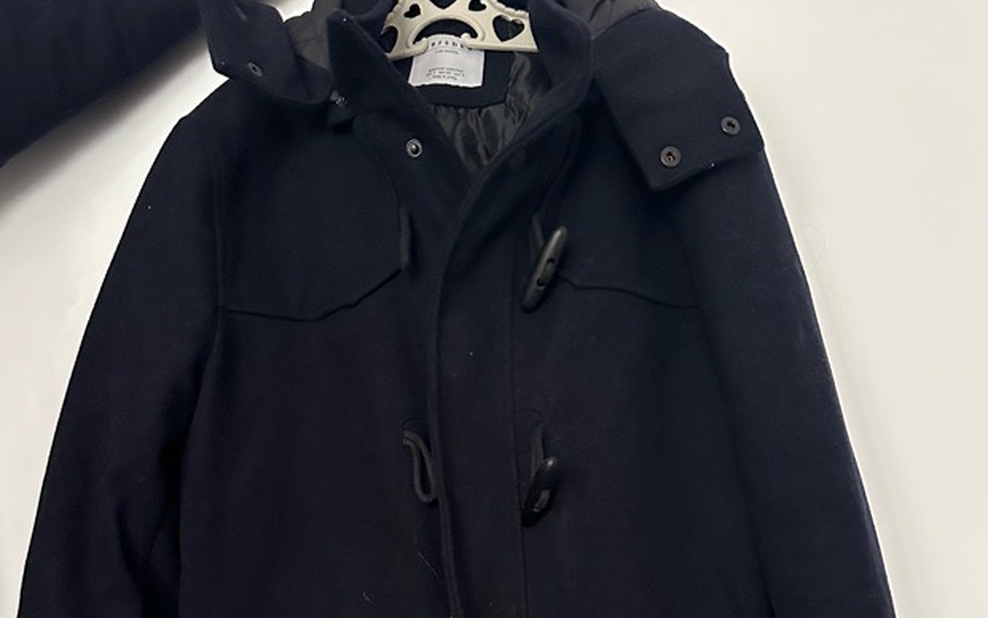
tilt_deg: +1.6
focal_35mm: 41
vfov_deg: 29.0
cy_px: 637
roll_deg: +3.8
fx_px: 1104
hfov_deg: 48.2
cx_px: 488
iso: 1000
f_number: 1.78
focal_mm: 6.86
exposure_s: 1/53
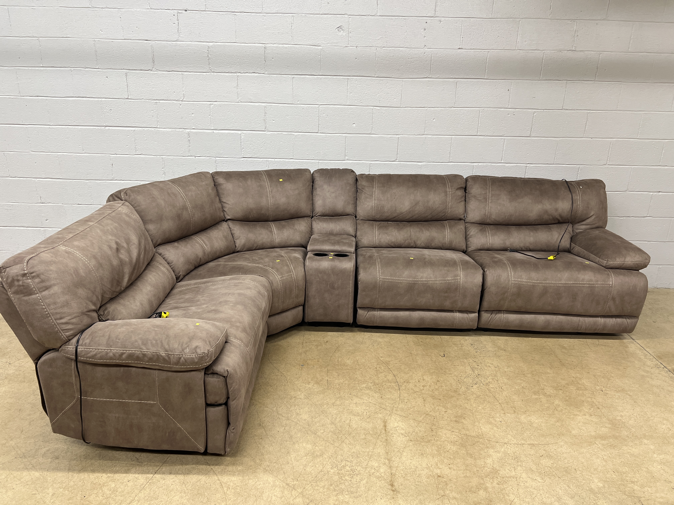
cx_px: 337
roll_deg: -0.5
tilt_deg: -17.9
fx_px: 506
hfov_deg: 67.3
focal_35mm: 26
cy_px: 252
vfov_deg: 53.1
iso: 125
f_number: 1.5
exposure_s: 1/120
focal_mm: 5.7
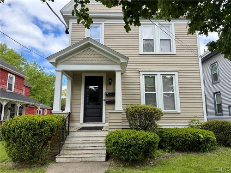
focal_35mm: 24
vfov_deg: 56.8
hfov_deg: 71.6
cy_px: 86
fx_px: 160
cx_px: 116
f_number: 1.78
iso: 100
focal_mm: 6.76
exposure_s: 1/2110
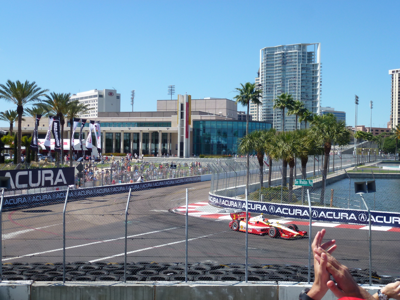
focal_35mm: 45
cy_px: 150
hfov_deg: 42.1
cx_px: 200
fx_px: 520
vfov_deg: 32.2
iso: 100
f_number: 4
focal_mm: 8
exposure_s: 1/1000
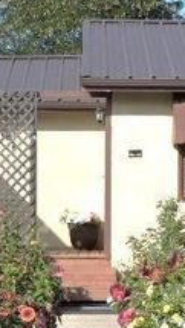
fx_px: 1325
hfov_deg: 8.0
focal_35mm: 152
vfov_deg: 14.1
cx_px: 49
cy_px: 193
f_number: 3.7
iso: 100
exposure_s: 1/800
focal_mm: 10.7
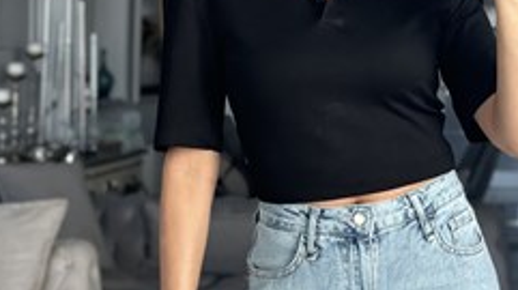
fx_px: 1509
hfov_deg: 19.4
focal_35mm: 110
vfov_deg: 11.0
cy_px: 133
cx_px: 325
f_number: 1.78
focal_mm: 6.86
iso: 80
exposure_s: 1/121
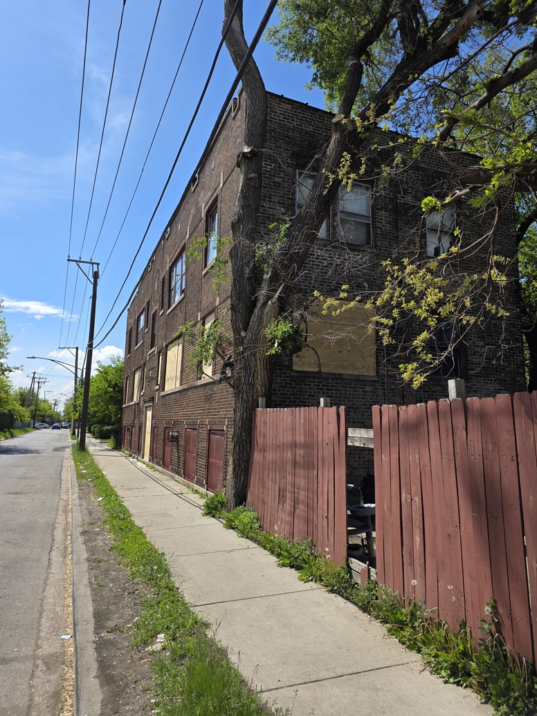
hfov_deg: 56.8
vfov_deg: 71.6
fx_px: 497
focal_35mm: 24
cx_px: 269
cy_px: 344
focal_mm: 6.3
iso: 80
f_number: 1.7
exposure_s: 1/5447
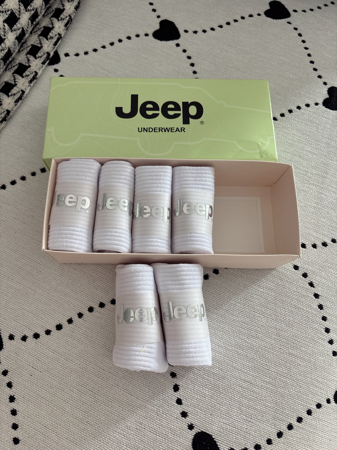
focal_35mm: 26
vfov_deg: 67.3
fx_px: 337
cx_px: 168
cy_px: 225
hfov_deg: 53.1
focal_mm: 5.96
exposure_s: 1/67
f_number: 1.6
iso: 125
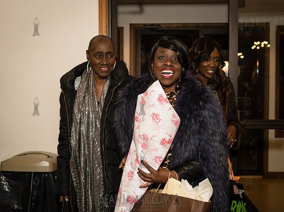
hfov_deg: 33.0
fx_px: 480
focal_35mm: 59
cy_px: 108
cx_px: 143
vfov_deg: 24.9
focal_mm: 50
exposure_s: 1/320
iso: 1600
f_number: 4.5
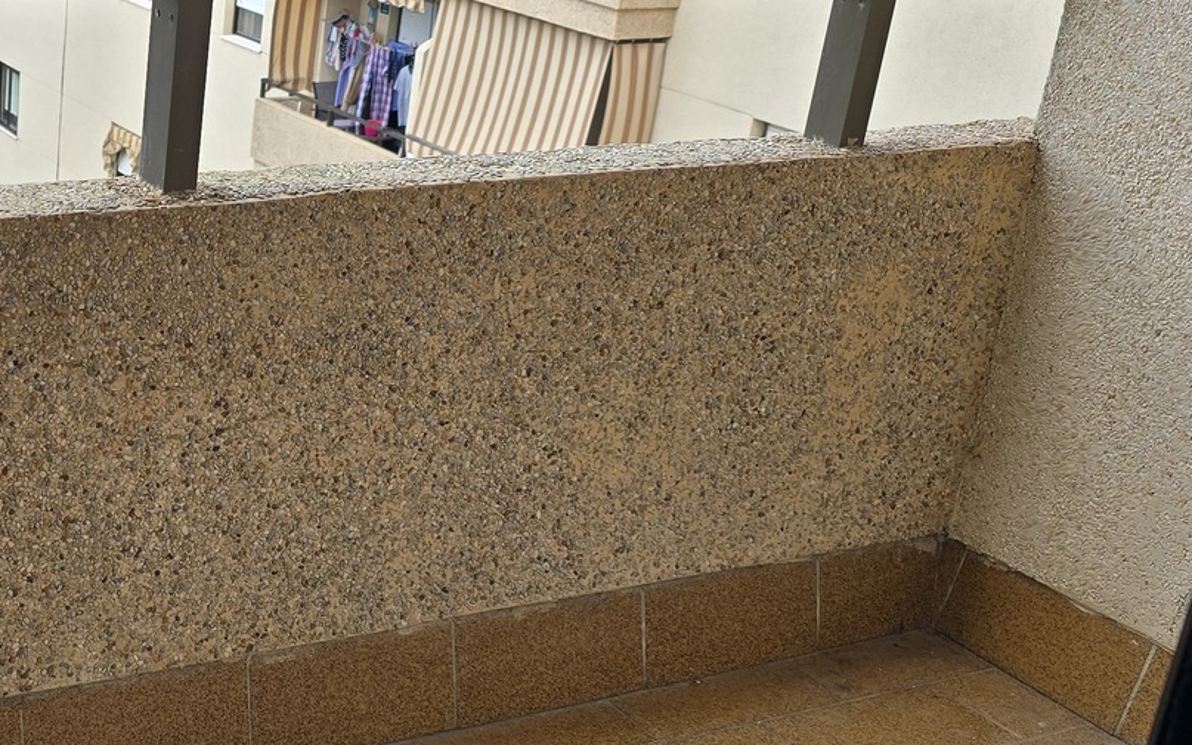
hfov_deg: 33.0
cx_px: 83
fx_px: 1884
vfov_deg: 22.4
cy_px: 389
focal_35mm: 58
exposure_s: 1/351
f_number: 1.7
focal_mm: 6.3
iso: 12
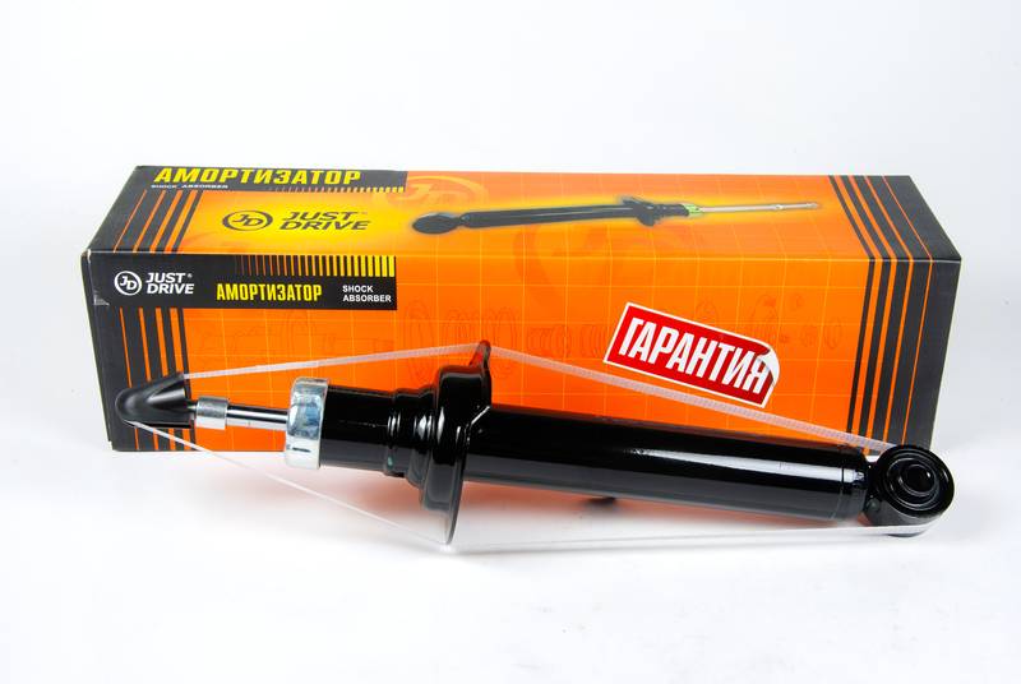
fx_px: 1619
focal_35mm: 57
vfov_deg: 23.9
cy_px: 342
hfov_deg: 35.0
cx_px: 510
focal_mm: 38
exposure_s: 1/160
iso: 200
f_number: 11
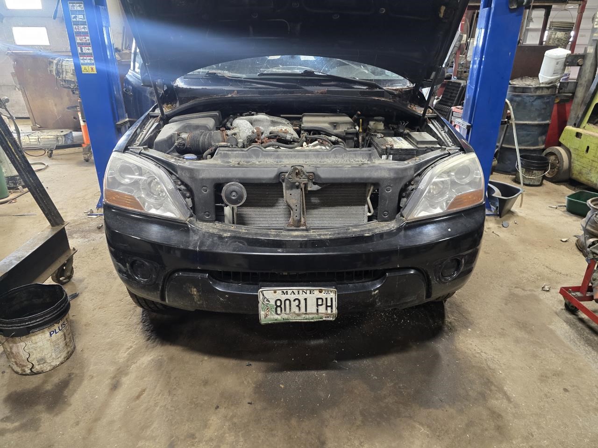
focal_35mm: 23
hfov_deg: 73.9
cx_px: 299
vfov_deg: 58.9
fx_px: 397
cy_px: 224
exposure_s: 1/60
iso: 500
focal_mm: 6.3
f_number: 1.7
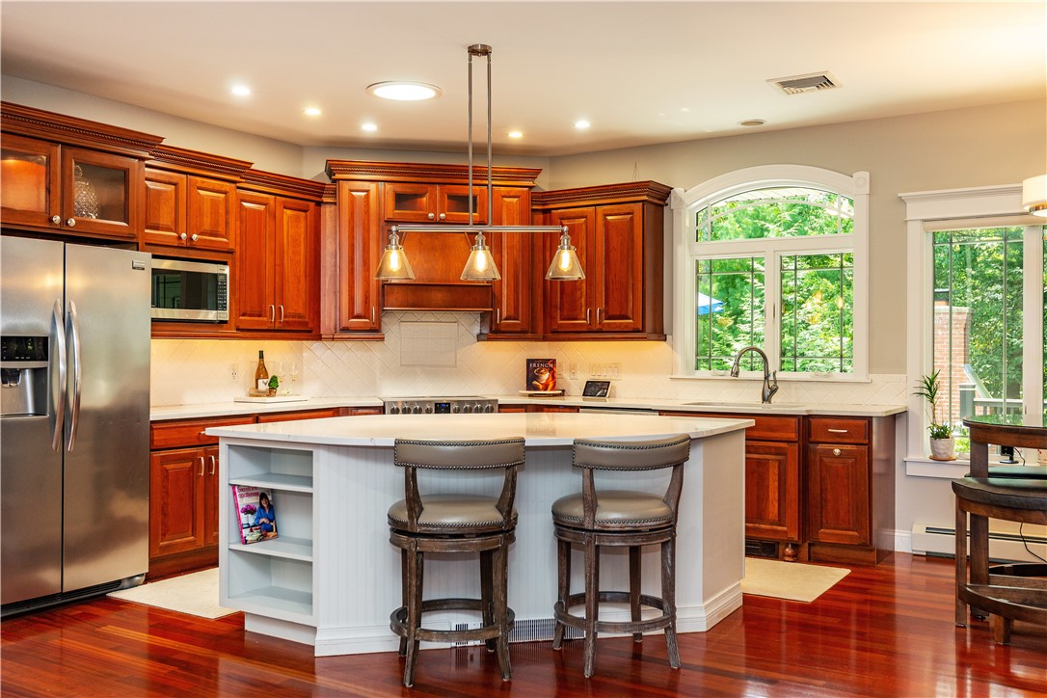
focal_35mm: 30
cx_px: 524
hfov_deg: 61.9
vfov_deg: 43.6
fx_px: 872
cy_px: 349
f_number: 6.3
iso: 320
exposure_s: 1/15
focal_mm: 30
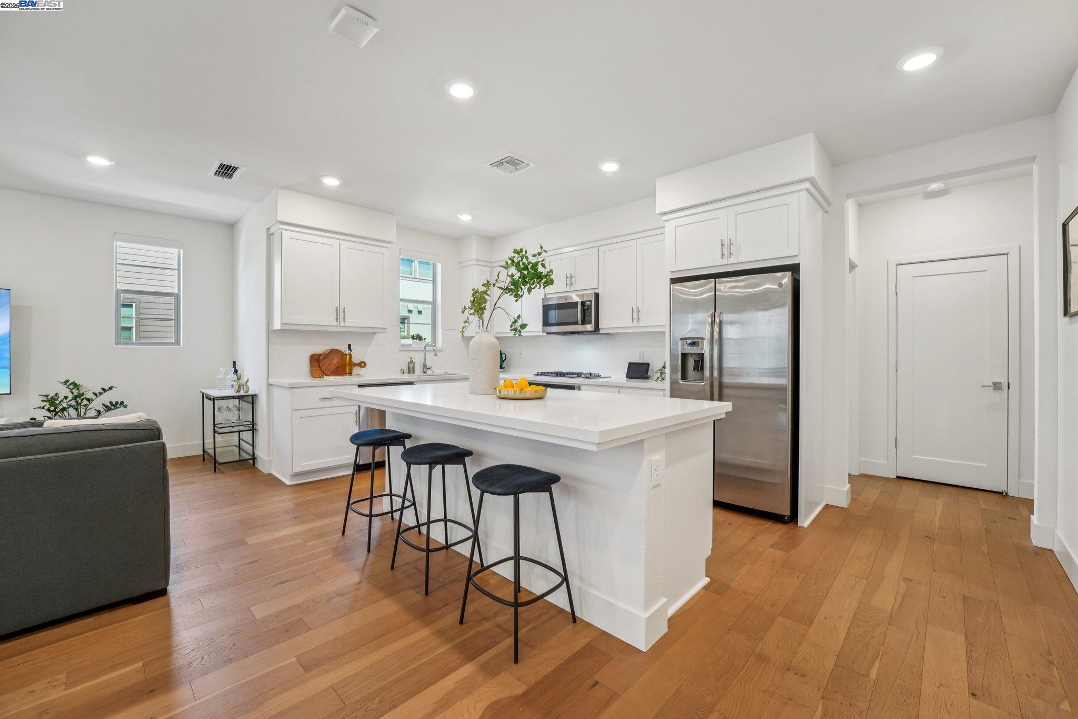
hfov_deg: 104.3
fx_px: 419
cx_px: 539
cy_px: 360
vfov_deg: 81.2
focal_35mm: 14
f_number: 8
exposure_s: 1/40
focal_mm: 14
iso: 640
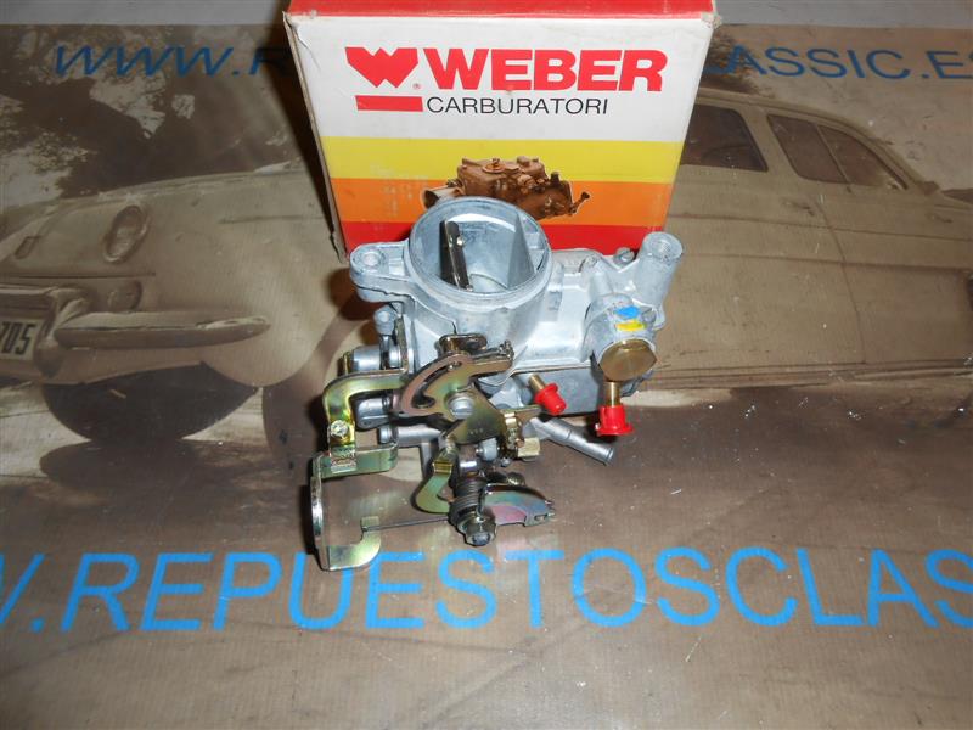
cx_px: 486
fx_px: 731
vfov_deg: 53.1
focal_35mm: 26
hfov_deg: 67.3
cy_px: 365
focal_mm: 4.6
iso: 80
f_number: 3.5
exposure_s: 1/25
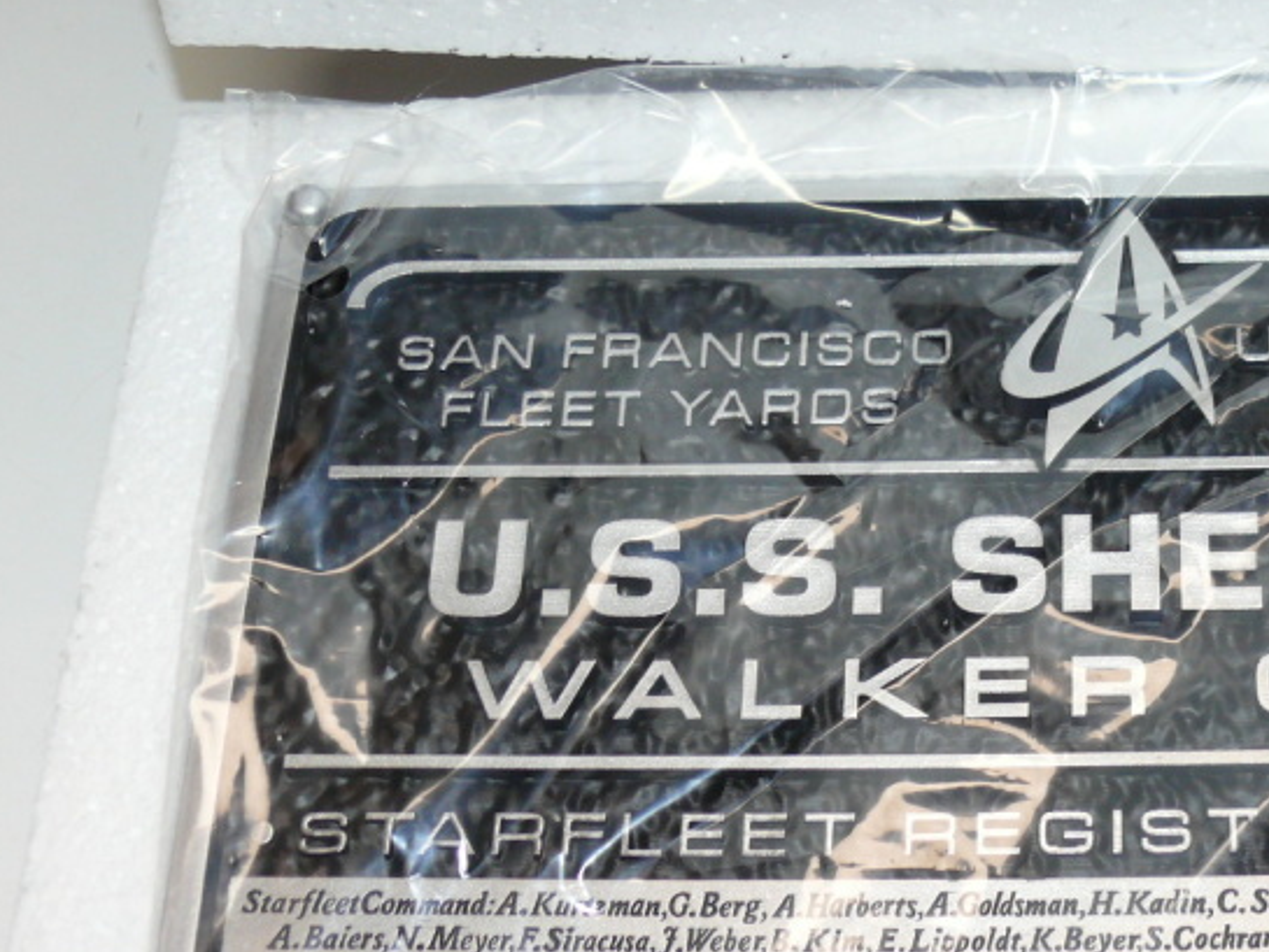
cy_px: 663
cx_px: 1139
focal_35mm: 77
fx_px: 2823
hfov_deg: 24.6
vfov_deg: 19.1
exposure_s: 1/40
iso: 100
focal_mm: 8.2
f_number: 2.8
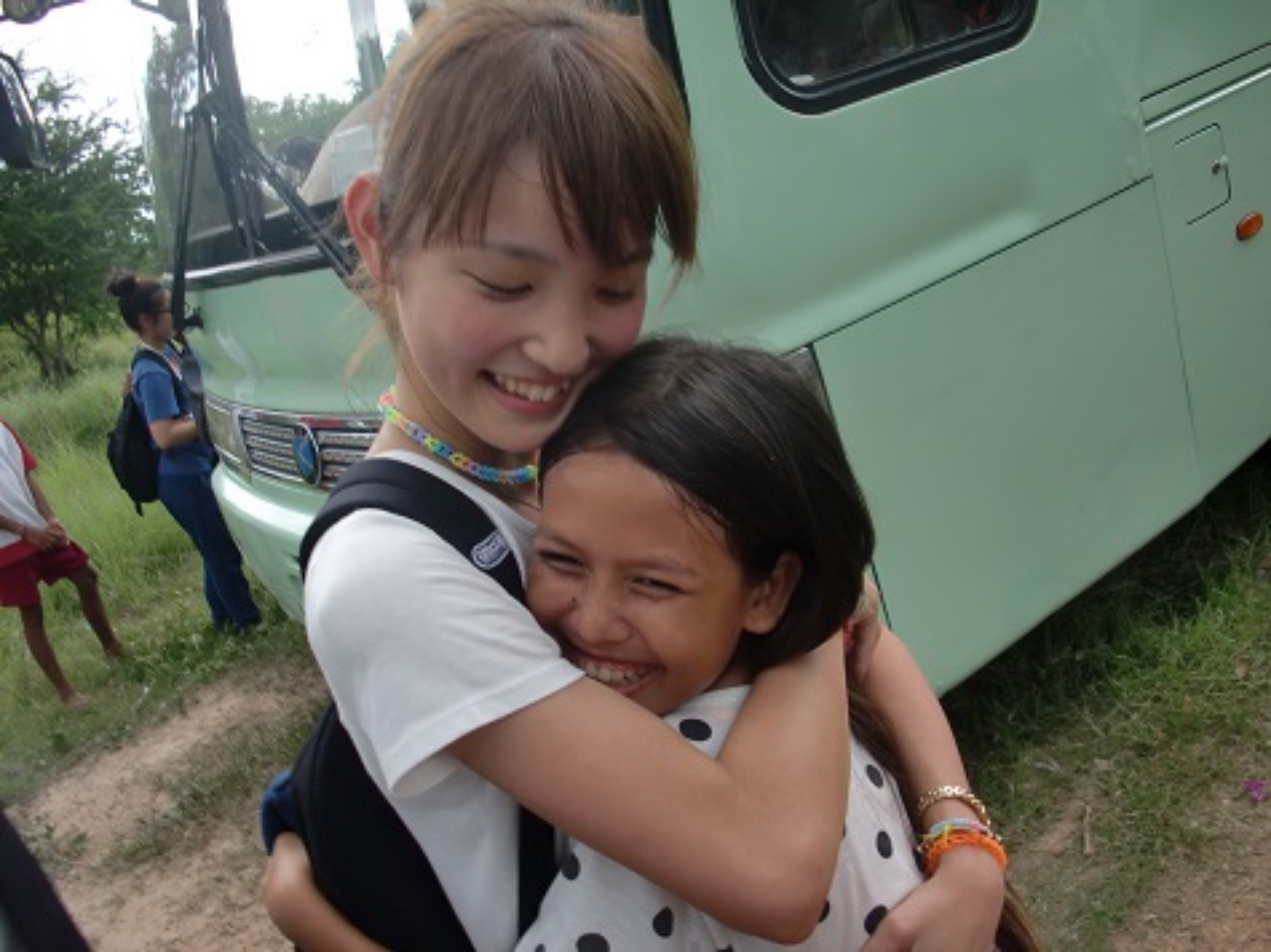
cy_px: 476
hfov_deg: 51.4
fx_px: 1321
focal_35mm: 36
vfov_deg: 39.6
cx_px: 636
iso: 64
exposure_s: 1/160
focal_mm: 6.3
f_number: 2.8
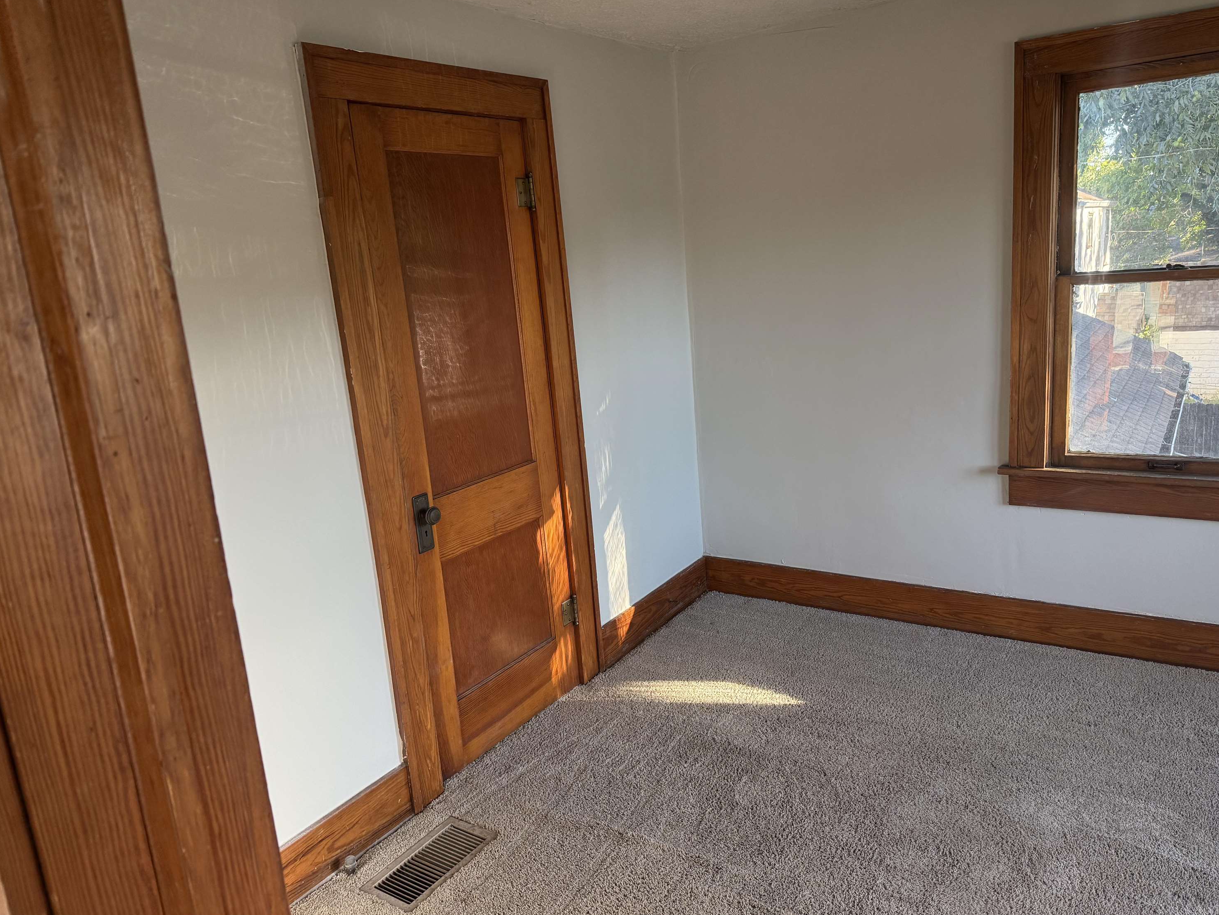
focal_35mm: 25
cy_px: 457
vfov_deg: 54.9
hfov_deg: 69.4
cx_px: 633
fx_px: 880
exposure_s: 1/164
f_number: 1.78
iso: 200
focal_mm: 6.76
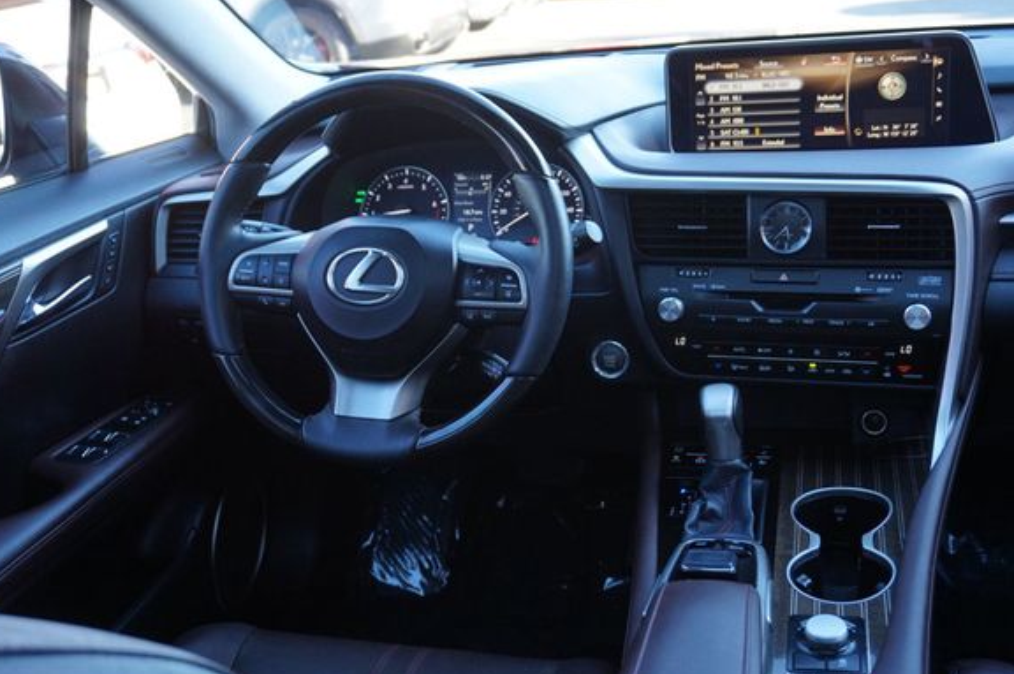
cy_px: 313
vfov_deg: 33.3
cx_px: 539
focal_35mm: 40
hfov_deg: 48.5
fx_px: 1126
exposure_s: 1/60
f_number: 4.5
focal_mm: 24
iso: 500
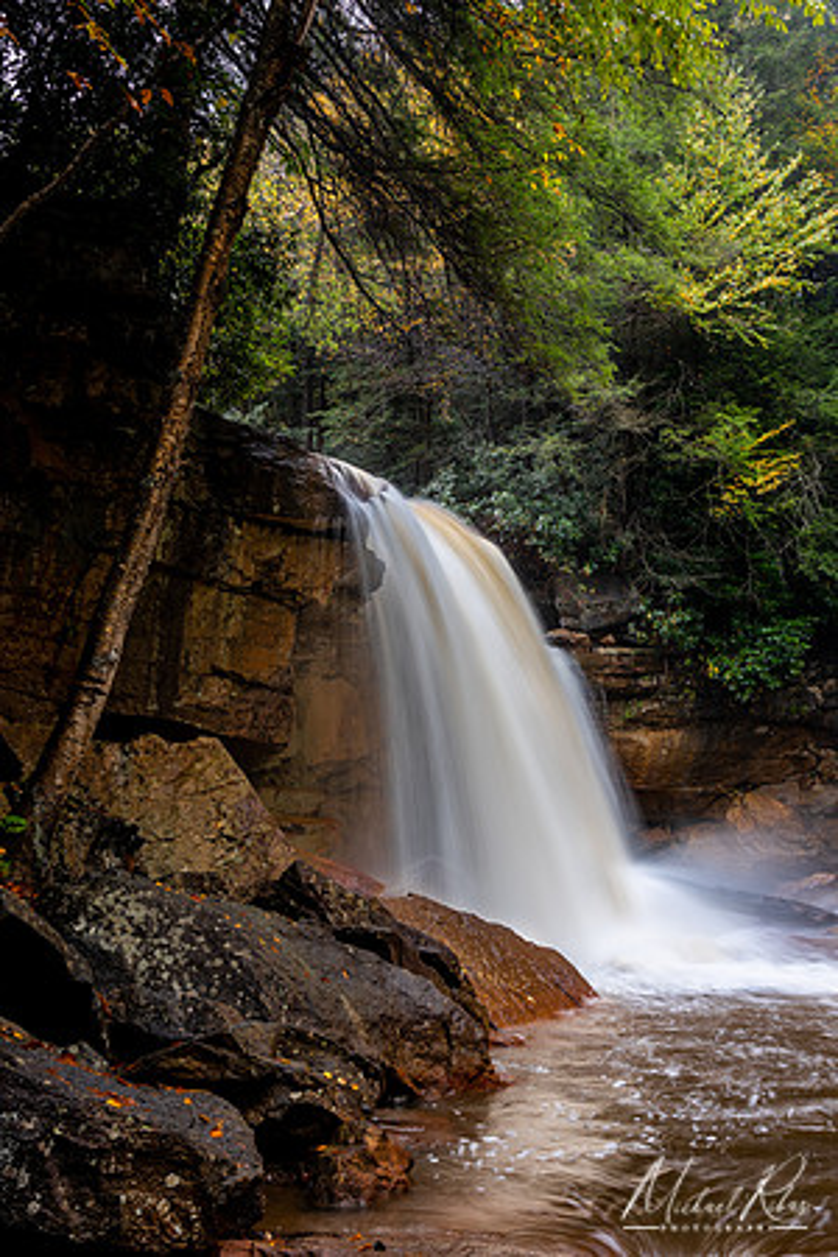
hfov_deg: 37.9
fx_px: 1222
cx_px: 419
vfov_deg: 54.4
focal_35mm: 35
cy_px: 628
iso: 64
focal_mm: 35
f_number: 11
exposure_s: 1/3
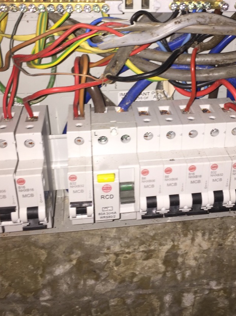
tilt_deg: -20.8
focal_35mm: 42
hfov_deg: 34.1
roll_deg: -1.2
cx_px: 151
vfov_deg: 44.1
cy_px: 103
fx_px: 382
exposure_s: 1/35
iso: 32
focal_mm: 4.15
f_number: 2.2
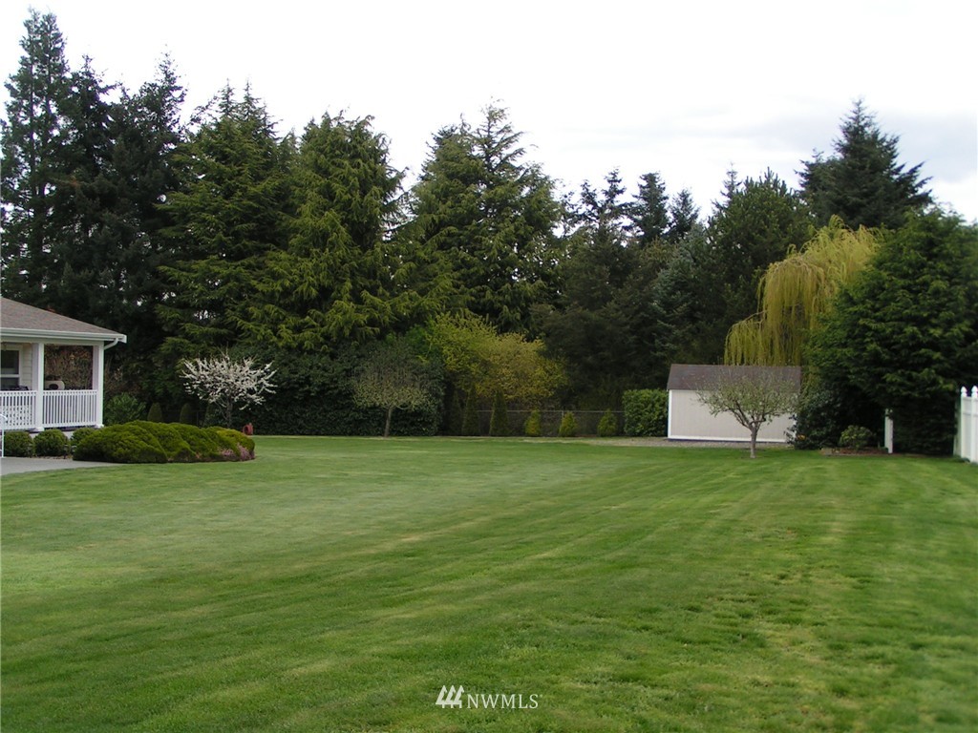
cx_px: 489
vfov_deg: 30.9
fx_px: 1328
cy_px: 366
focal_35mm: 47
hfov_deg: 40.4
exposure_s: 1/80
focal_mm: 7.3
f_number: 4
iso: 50
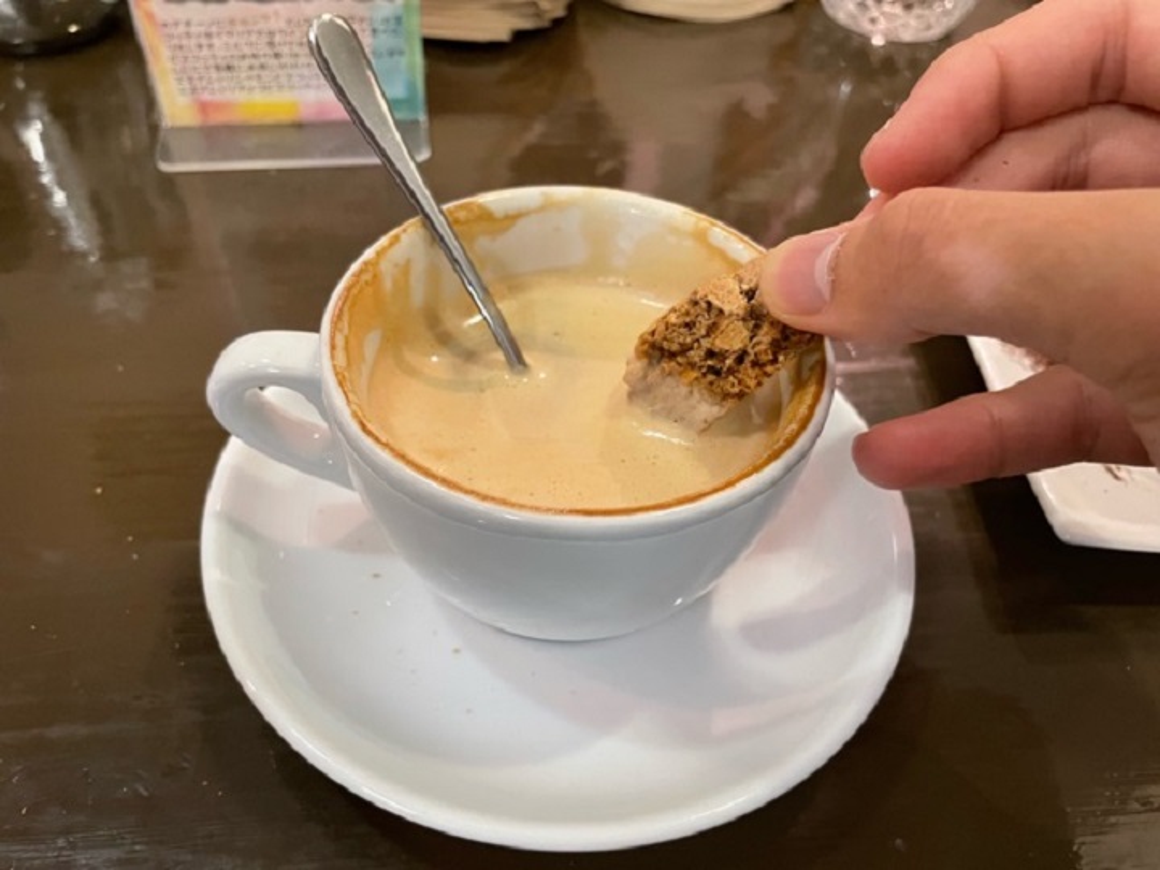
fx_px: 871
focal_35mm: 26
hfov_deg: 67.3
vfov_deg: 53.1
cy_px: 435
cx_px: 580
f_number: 1.6
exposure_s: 1/40
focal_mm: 4.2
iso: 500
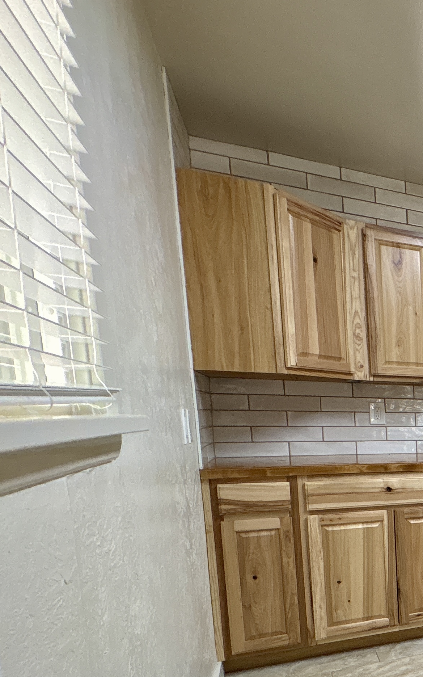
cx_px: 671
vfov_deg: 57.2
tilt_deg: -7.7
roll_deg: -0.8
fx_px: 590
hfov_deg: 25.9
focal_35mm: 32
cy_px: 492
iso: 200
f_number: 2.2
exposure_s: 1/99
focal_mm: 2.22
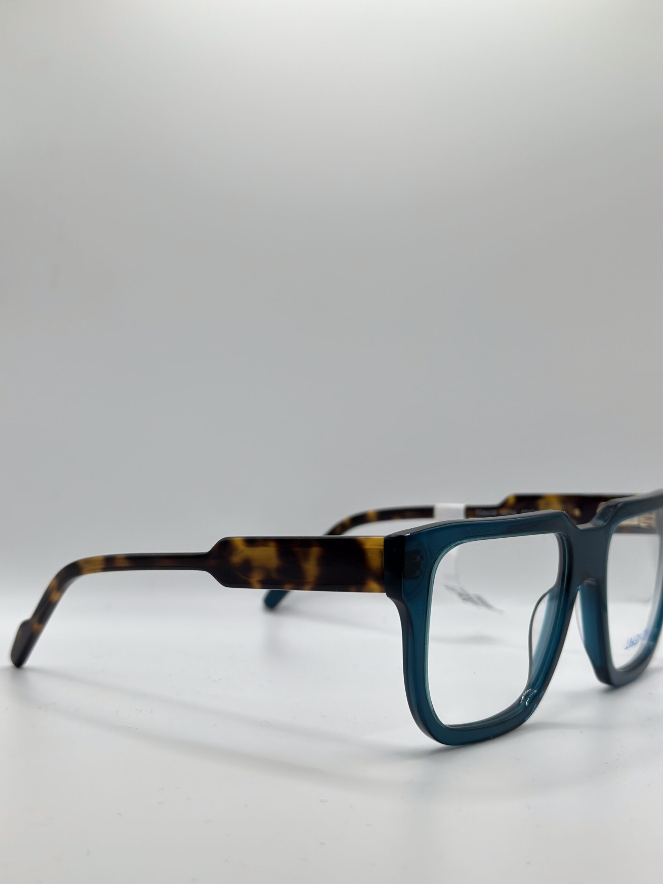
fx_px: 1226
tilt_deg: -15.5
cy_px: 442
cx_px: 332
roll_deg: -3.5
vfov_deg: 39.7
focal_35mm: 48
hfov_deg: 30.3
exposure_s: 1/756
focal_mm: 6.86
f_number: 1.78
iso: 80
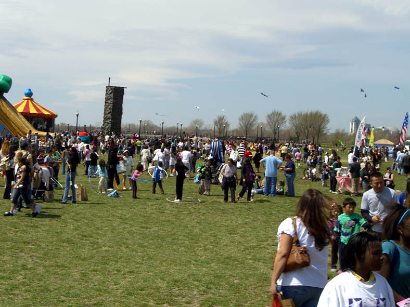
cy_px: 152
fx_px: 817
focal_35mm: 69
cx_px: 204
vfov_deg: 21.3
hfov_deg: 28.2
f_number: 11.2
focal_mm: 14.2
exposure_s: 1/160
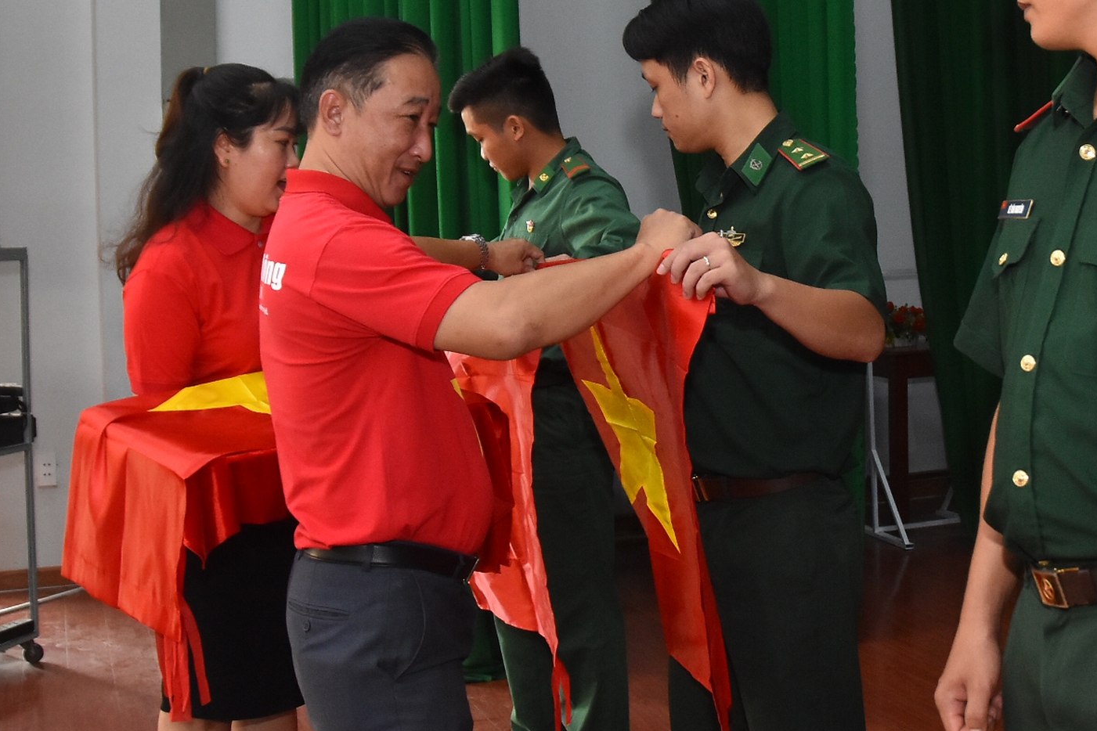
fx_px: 1127
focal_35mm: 37
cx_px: 686
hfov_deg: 51.4
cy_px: 238
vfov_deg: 35.6
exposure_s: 1/200
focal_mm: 18
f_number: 3.5
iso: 1600
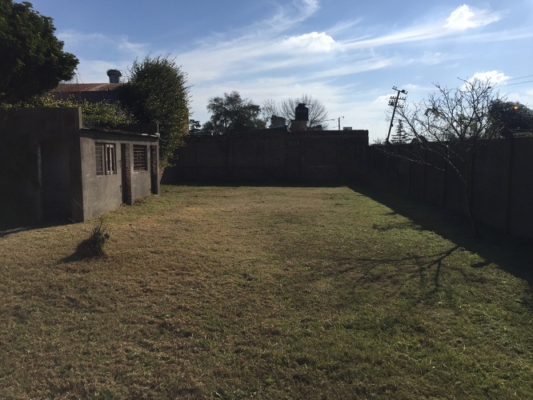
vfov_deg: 48.3
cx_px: 266
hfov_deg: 61.6
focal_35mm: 29
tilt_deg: -7.8
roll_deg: +0.4
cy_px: 200
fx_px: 447
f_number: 2.2
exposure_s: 1/4950
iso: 32
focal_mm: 4.15
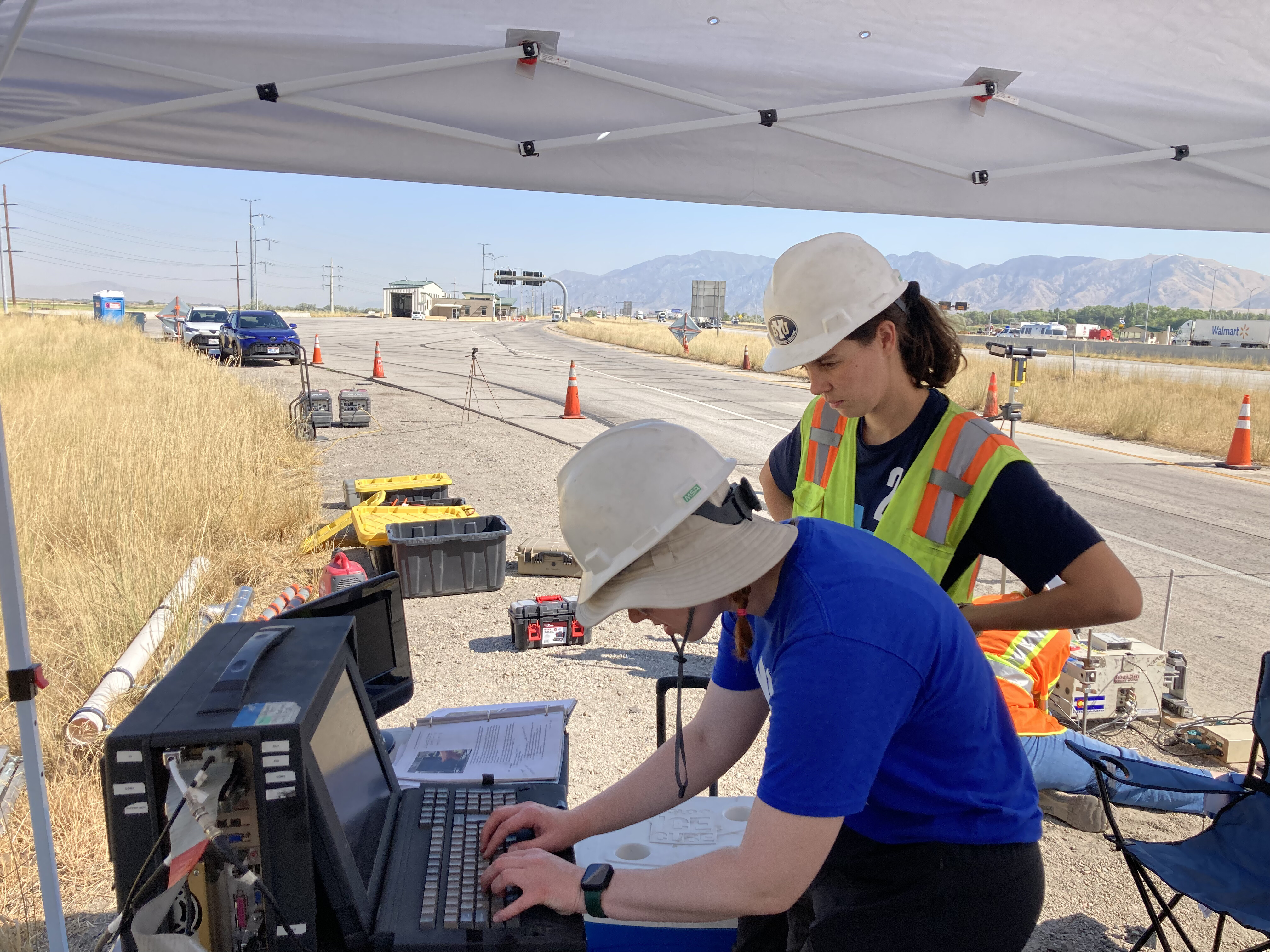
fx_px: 1027
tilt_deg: -9.7
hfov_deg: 63.4
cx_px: 635
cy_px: 476
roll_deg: -2.9
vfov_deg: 49.7
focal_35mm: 28
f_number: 1.8
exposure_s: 1/1567
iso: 20
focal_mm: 3.99
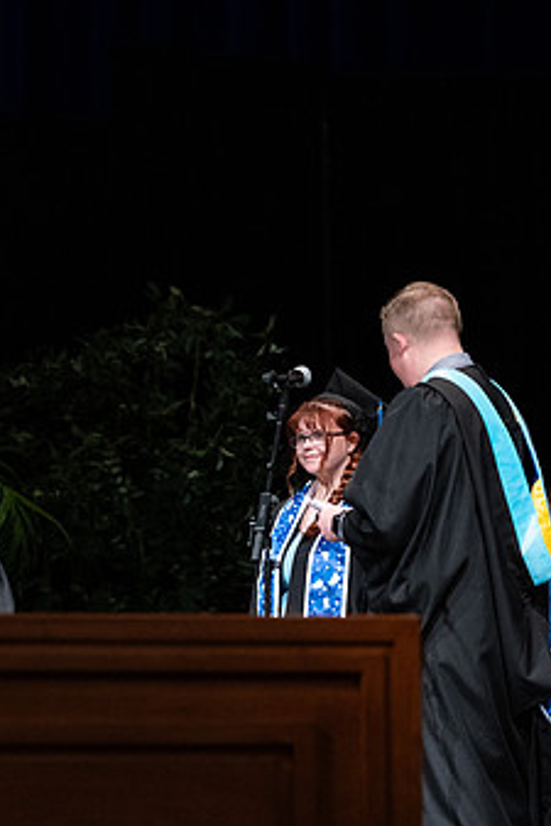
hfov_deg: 7.9
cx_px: 198
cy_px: 379
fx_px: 3990
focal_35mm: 174
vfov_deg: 11.8
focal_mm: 85
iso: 2000
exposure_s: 1/320
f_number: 2.5
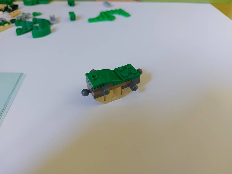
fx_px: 161
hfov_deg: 71.6
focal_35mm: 24
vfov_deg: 56.8
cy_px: 87
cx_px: 116
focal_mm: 5.23
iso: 250
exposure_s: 1/50
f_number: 1.8
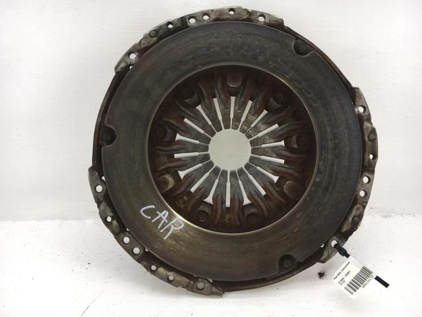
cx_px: 211
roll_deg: +0.6
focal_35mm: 29
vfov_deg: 48.2
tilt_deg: -21.5
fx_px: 354
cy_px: 158
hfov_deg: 61.7
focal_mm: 4.15
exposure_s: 1/242
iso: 25
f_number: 2.2
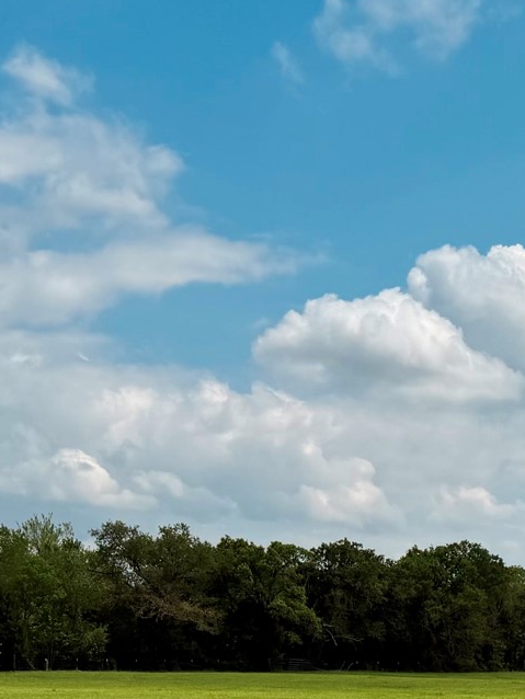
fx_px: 1556
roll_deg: -0.2
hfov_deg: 18.0
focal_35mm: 77
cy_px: 668
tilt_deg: +0.6
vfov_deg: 24.4
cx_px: 671
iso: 100
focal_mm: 6.76
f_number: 1.78
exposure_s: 1/11905
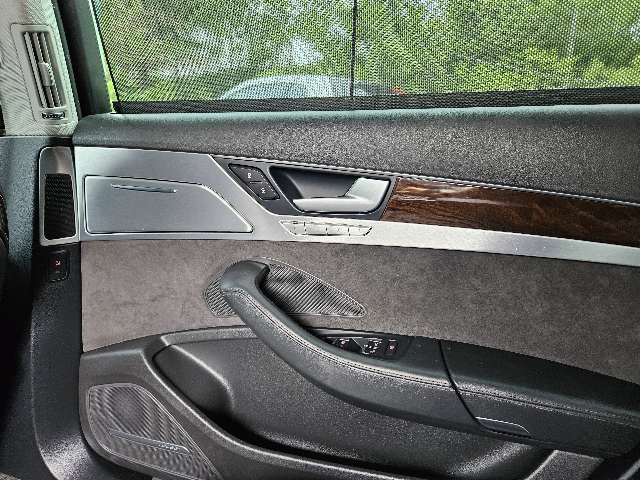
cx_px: 320
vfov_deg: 58.9
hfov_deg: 73.9
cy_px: 240
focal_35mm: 23
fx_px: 425
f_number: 1.8
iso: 400
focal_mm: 5.4
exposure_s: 1/170
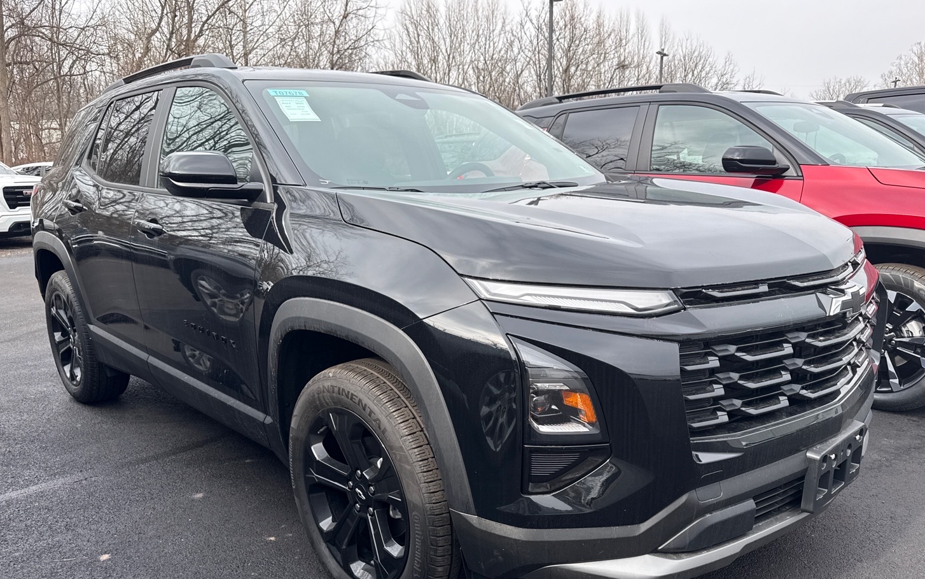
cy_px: 353
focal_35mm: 28
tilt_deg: -14.5
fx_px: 706
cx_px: 469
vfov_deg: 44.3
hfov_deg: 66.5
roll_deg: +1.1
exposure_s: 1/1337
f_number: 1.78
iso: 80
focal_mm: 6.76
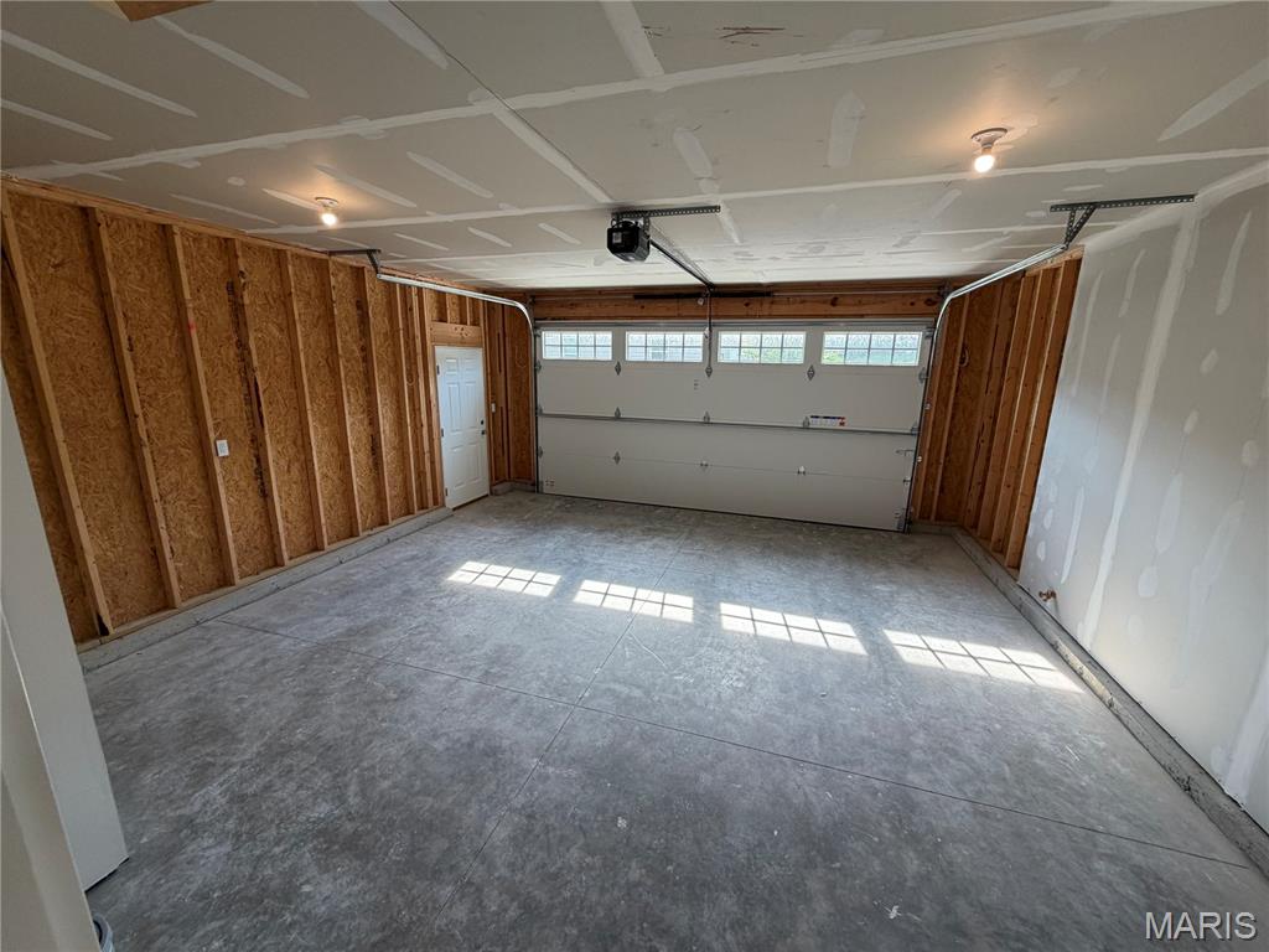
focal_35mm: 14
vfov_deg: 85.7
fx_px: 513
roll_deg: -0.4
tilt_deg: -12.0
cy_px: 476
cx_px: 634
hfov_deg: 102.1
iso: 125
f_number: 2.2
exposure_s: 1/121
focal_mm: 2.22
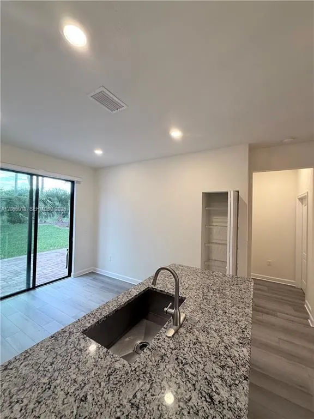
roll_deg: -1.5
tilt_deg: +1.2
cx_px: 157
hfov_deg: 85.7
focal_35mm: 14
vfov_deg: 102.1
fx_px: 169
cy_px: 210
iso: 250
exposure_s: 1/120
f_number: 2.2
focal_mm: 2.22
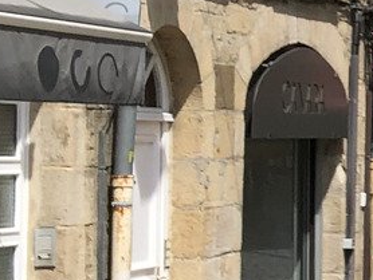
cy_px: 126
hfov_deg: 9.8
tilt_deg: +1.2
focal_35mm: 161
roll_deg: +0.6
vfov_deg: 9.2
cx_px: 1055
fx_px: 1736
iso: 20
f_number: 1.8
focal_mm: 4
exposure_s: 1/1869
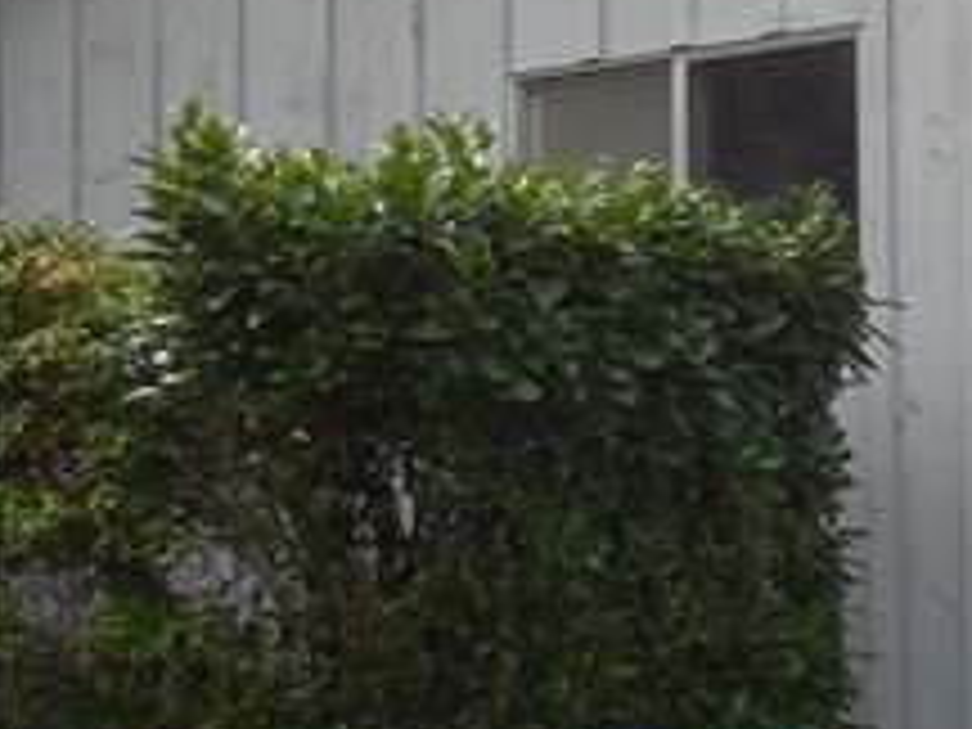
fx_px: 4521
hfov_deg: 10.6
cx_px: 2290
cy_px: 364
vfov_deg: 9.2
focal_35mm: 161
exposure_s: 1/400
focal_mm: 6.1
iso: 125
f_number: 3.4
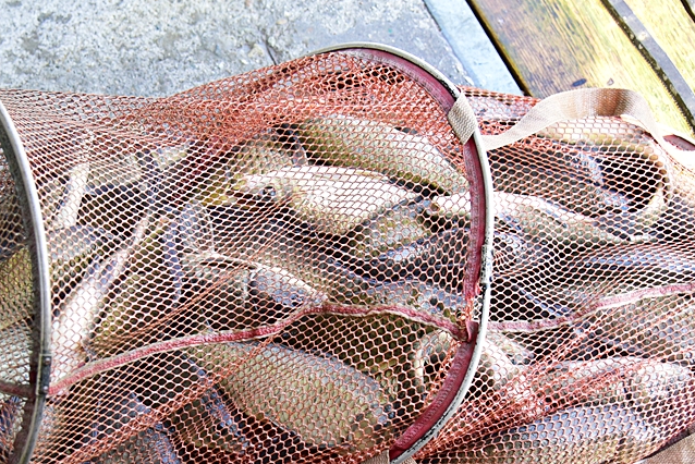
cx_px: 241
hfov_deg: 32.6
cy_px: 322
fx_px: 1178
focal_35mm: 61
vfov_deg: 22.2
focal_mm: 38
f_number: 4
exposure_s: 1/1000
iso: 2000
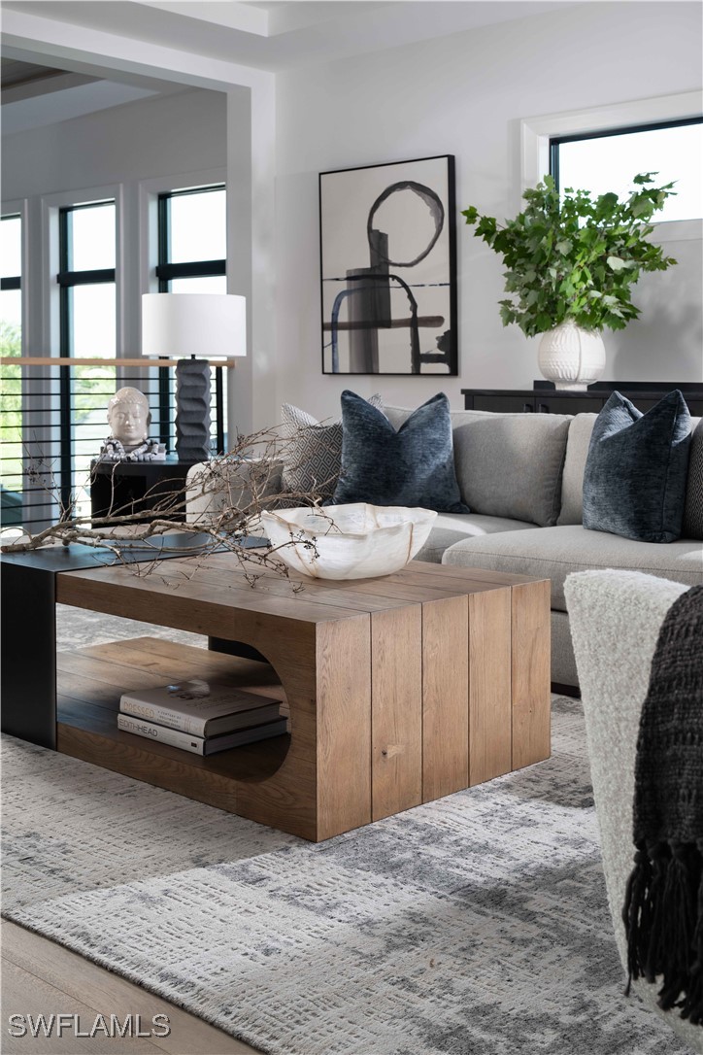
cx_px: 352
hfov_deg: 32.6
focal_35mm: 41
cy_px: 528
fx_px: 1201
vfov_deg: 47.4
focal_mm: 41
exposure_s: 1/40
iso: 200
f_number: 8
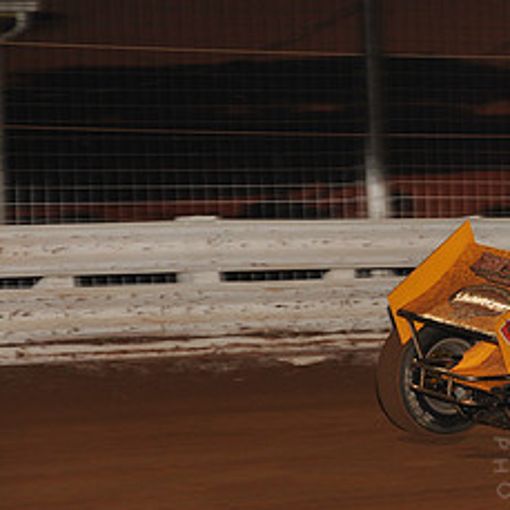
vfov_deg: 6.5
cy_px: 252
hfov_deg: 6.5
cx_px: 626
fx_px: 4484
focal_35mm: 269
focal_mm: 125
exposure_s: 1/320
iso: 640
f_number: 6.3
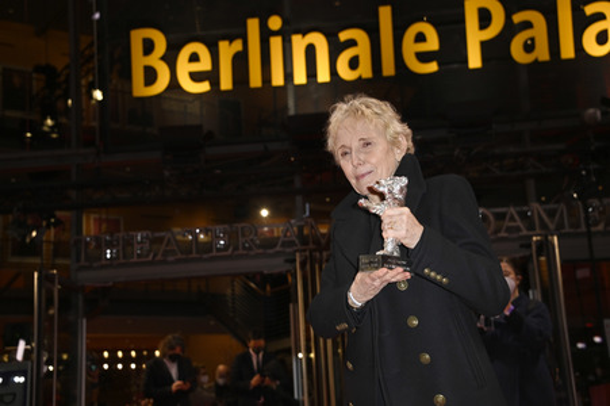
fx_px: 1050
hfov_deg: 32.4
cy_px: 203
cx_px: 305
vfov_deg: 21.9
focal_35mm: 62
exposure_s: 1/250
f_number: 5.6
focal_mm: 62
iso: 1250
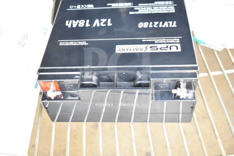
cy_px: 78
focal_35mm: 39
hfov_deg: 49.5
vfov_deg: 34.2
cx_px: 117
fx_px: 254
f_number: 4
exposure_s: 1/50
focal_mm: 26
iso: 1600
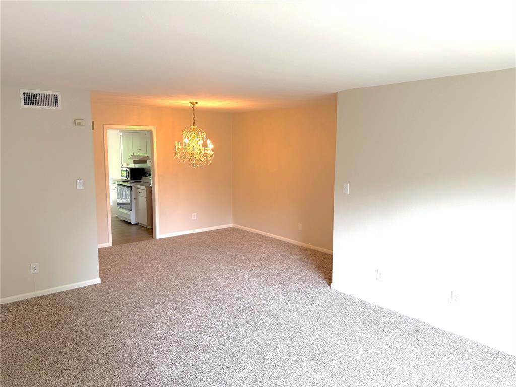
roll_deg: +0.2
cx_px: 258
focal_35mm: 26
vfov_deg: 53.1
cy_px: 194
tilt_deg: -7.4
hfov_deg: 67.3
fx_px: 388
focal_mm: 5.96
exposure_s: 1/120
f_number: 1.6
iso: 50
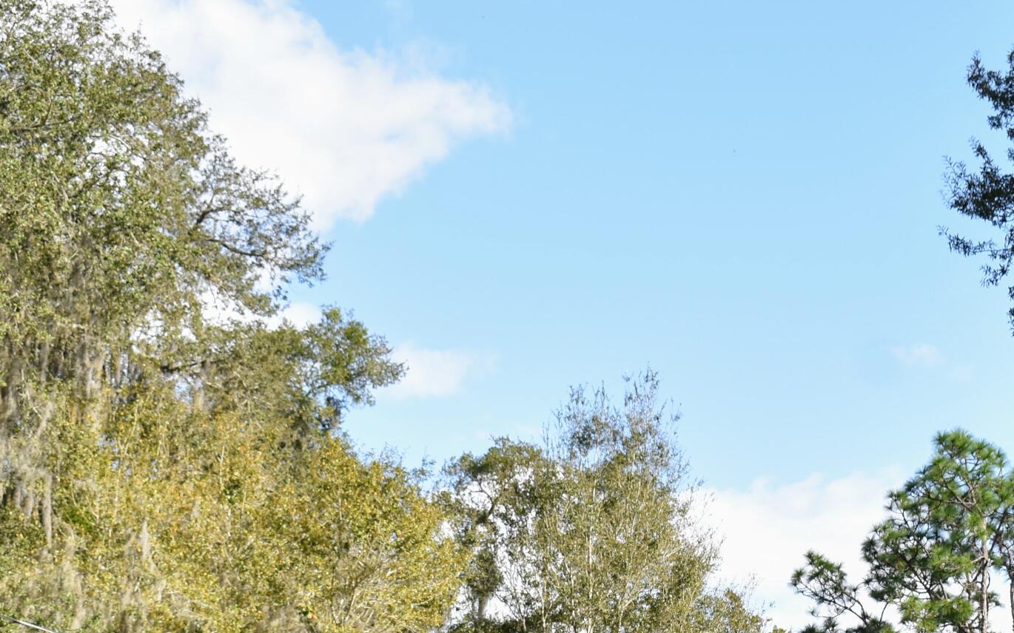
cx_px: 790
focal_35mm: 97
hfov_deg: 21.2
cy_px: 720
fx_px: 2684
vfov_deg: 13.2
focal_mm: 29
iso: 100
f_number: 6.3
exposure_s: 1/200
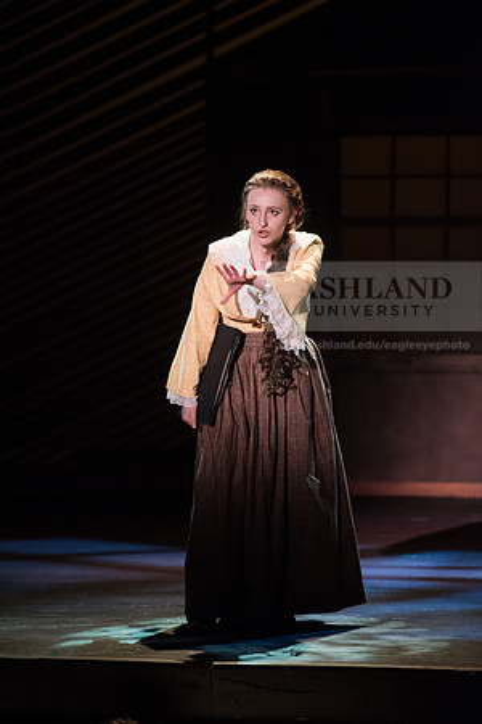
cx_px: 241
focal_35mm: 195
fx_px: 3916
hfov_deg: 7.0
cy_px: 362
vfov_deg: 10.5
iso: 4000
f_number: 2.8
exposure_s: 1/320
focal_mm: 195
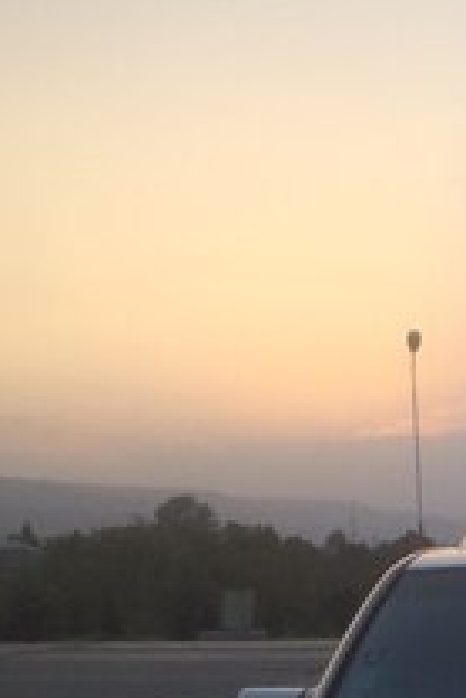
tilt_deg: -10.2
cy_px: 822
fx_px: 1396
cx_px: 563
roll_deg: -0.7
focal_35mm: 72
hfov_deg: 18.0
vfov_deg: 25.4
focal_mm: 4.15
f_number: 2.2
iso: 32
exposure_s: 1/265
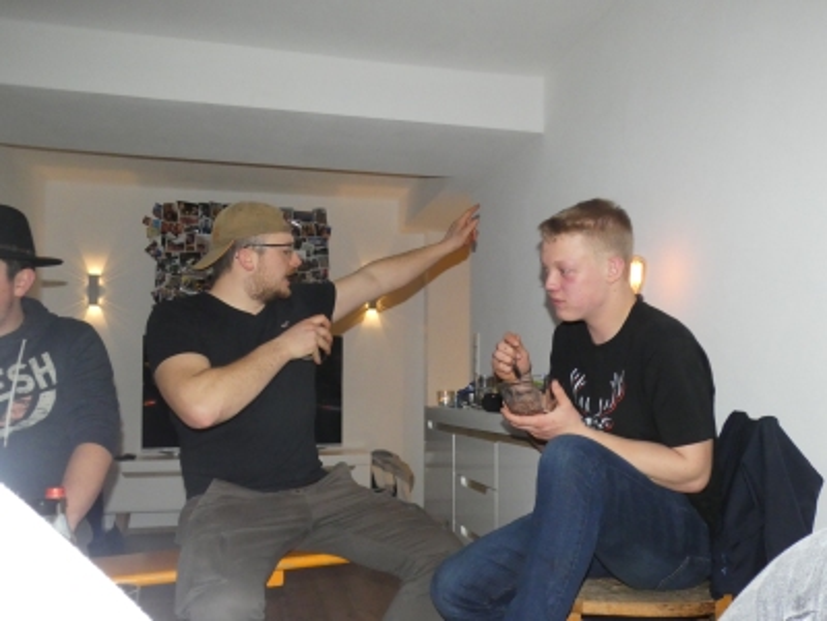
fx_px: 765
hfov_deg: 56.8
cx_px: 414
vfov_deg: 44.2
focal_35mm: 32
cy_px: 310
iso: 800
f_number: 3.4
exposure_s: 1/60
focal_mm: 5.8
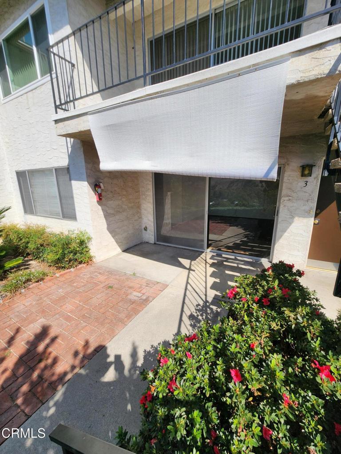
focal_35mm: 13
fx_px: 171
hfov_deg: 89.9
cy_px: 227
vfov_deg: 106.2
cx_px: 170
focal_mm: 2.2
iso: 50
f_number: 2.2
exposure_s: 1/1889
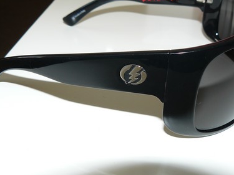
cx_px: 150
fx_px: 324
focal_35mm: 48
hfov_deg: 39.3
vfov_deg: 30.2
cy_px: 79
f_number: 4
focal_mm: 6
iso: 100
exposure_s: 1/30
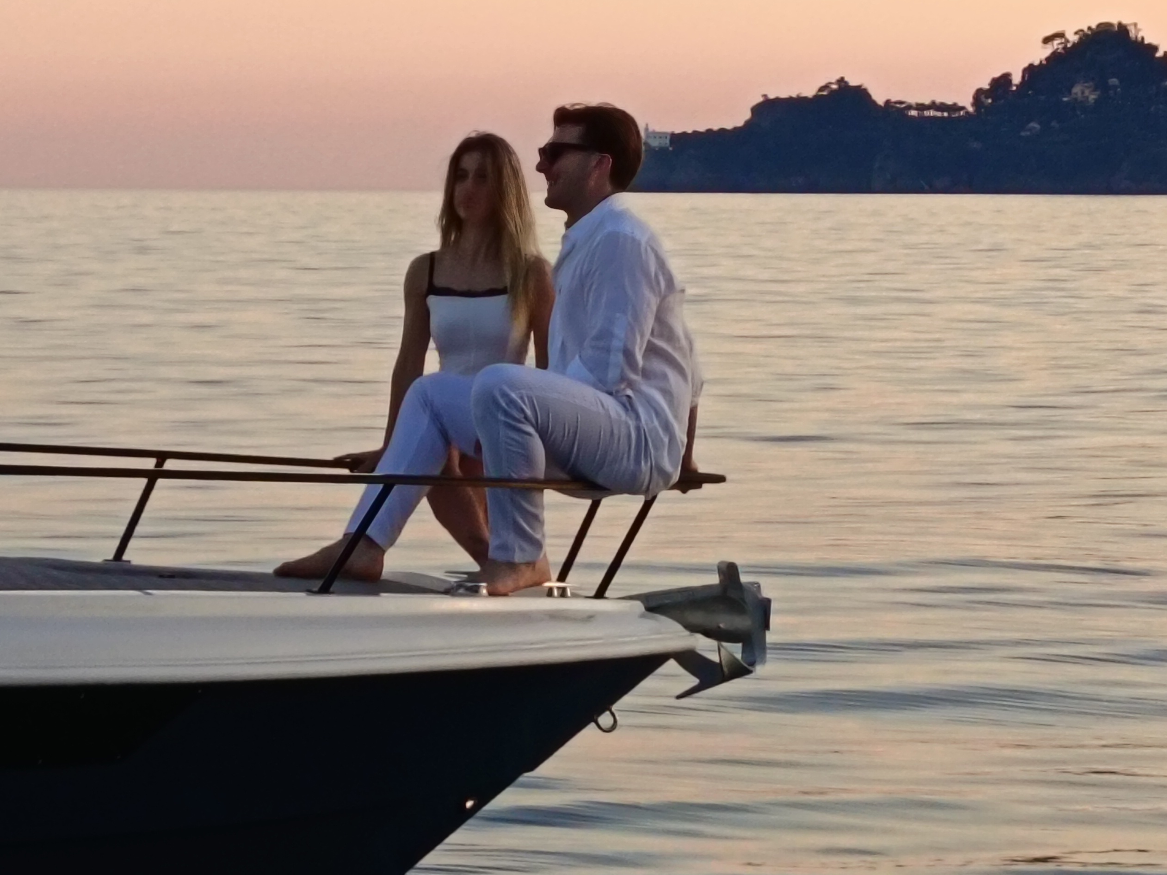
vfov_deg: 7.6
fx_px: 6574
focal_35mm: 195
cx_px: 603
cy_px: 423
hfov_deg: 10.1
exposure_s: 1/100
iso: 121
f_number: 1.75
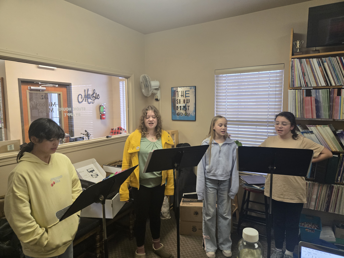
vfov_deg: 58.9
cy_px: 129
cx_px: 172
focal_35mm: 23
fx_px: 229
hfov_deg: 73.9
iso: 400
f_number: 1.8
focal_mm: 5.4
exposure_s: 1/120
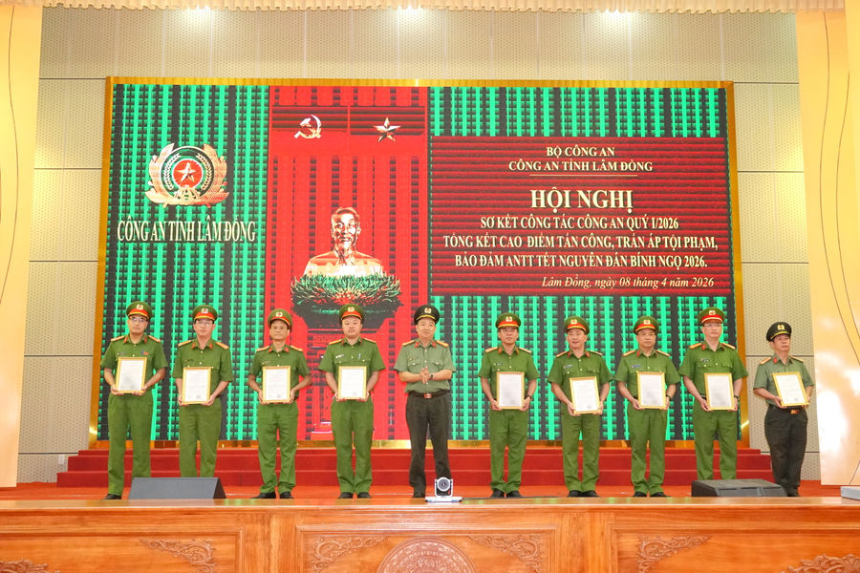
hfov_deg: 48.5
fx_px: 955
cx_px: 430
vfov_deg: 33.4
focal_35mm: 40
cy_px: 286
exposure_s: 1/400
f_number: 3.2
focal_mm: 14.65
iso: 1600
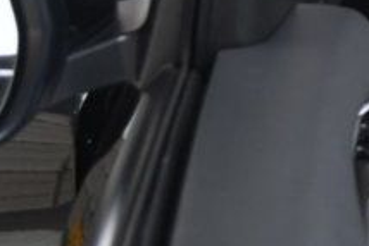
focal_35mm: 129
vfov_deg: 10.5
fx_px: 1323
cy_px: -43
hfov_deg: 12.7
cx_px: 855
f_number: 4.5
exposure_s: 1/160
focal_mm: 18
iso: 100
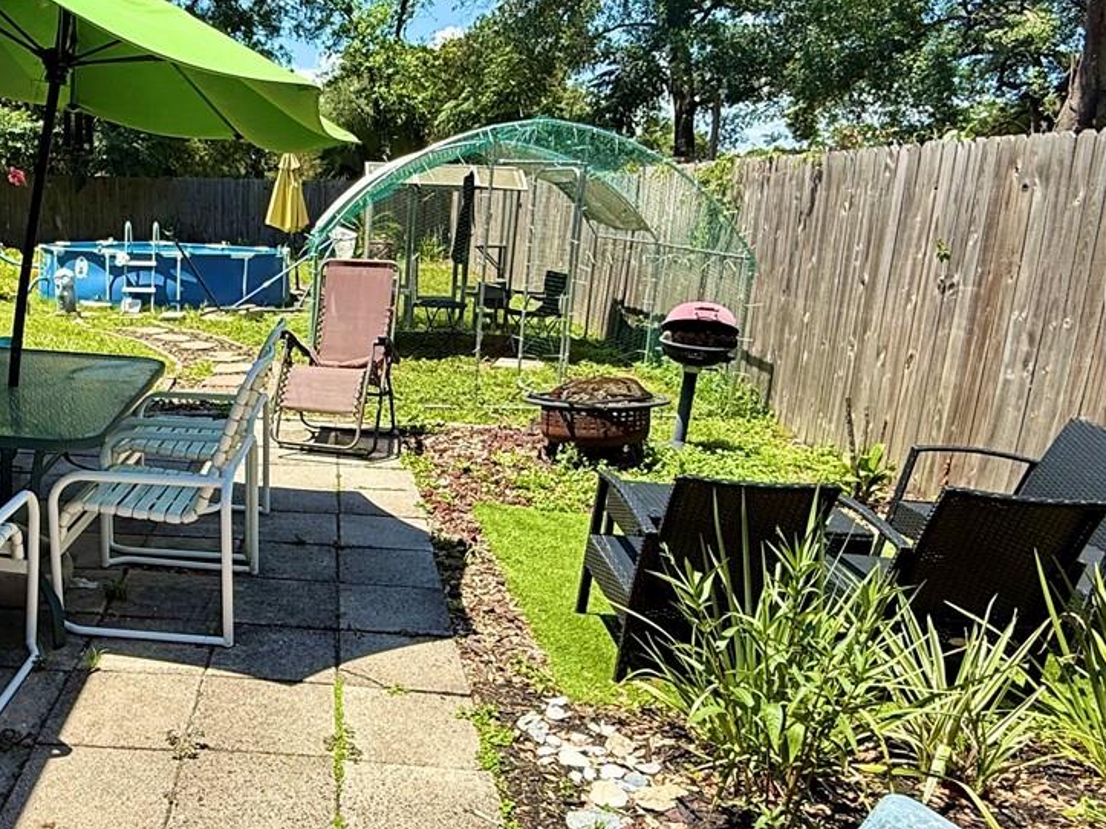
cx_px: 278
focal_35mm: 31
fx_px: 990
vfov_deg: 45.4
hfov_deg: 55.6
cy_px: 447
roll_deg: -1.8
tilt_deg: -14.2
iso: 50
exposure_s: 1/1001
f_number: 2.2
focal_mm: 2.22
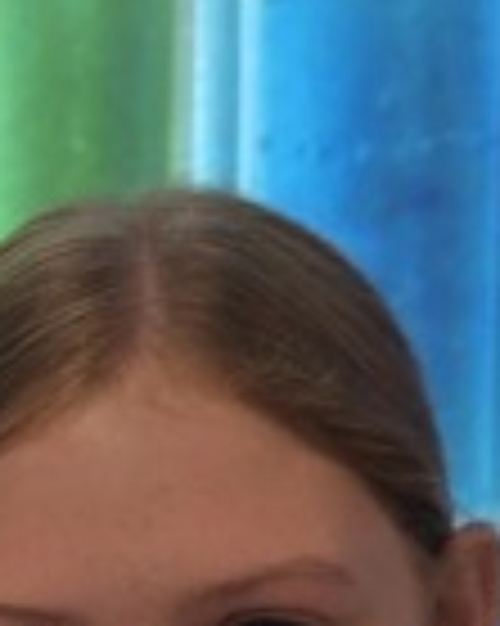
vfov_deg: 11.4
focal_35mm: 165
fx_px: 3055
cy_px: 838
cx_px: -239
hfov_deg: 9.1
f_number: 1.8
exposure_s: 1/60
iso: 100
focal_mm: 5.4
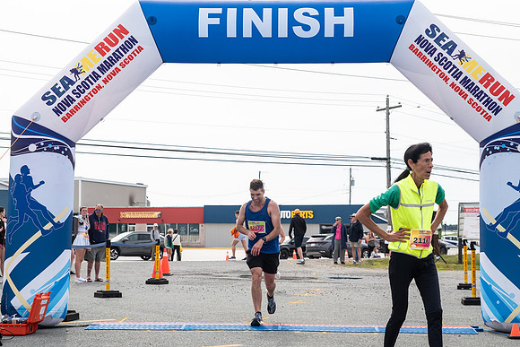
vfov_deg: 21.3
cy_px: 201
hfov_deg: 31.4
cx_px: 260
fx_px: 924
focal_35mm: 64
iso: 800
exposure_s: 1/3200
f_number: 4
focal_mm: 52
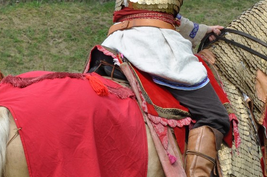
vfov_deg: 4.7
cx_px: 217
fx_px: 2156
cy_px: 78
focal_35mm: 291
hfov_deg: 7.1
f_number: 9
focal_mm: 72
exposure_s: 1/320
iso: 200
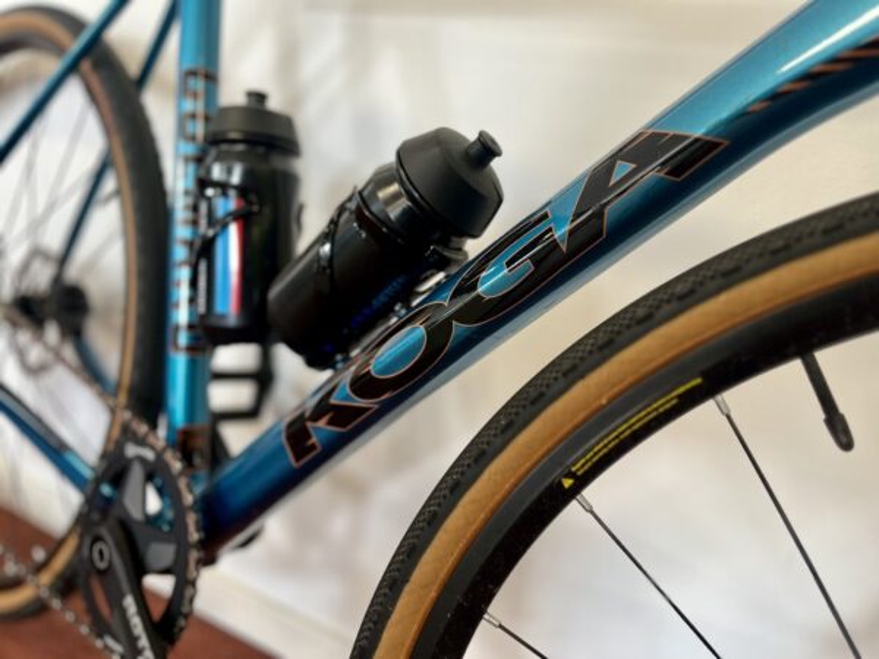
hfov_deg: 67.3
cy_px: 330
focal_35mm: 26
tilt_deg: -14.8
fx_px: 660
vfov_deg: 53.1
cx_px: 440
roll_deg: -11.7
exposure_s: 1/100
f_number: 1.6
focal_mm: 5.1
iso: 125
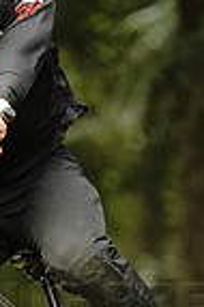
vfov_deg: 1.1
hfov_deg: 0.7
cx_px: 30
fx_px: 16069
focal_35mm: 1886
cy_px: 292
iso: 5000
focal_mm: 600
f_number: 4
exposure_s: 1/2500
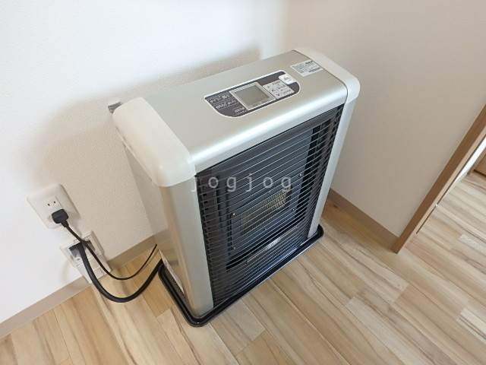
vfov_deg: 63.4
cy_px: 182
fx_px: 295
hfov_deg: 79.0
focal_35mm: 21
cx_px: 243
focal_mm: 3.7
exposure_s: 1/30
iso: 400
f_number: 3.5
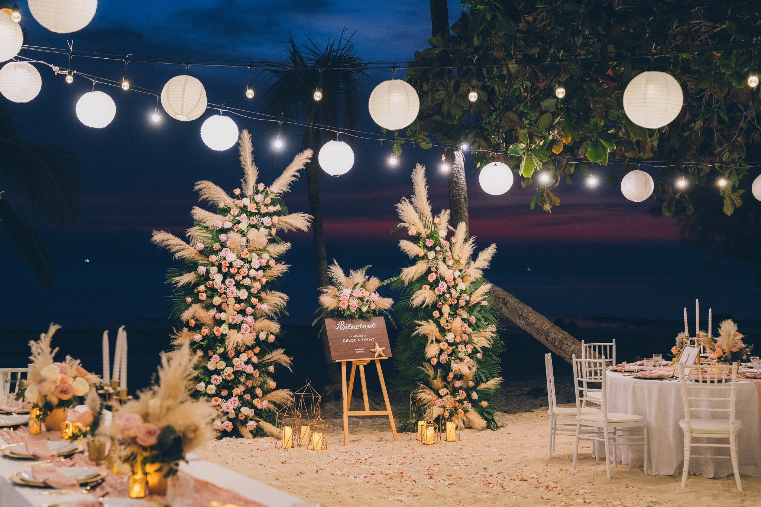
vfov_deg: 26.1
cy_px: 254
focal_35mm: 52
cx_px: 367
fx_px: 1094
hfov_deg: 38.3
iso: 1250
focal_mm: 50
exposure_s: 1/30
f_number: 3.2
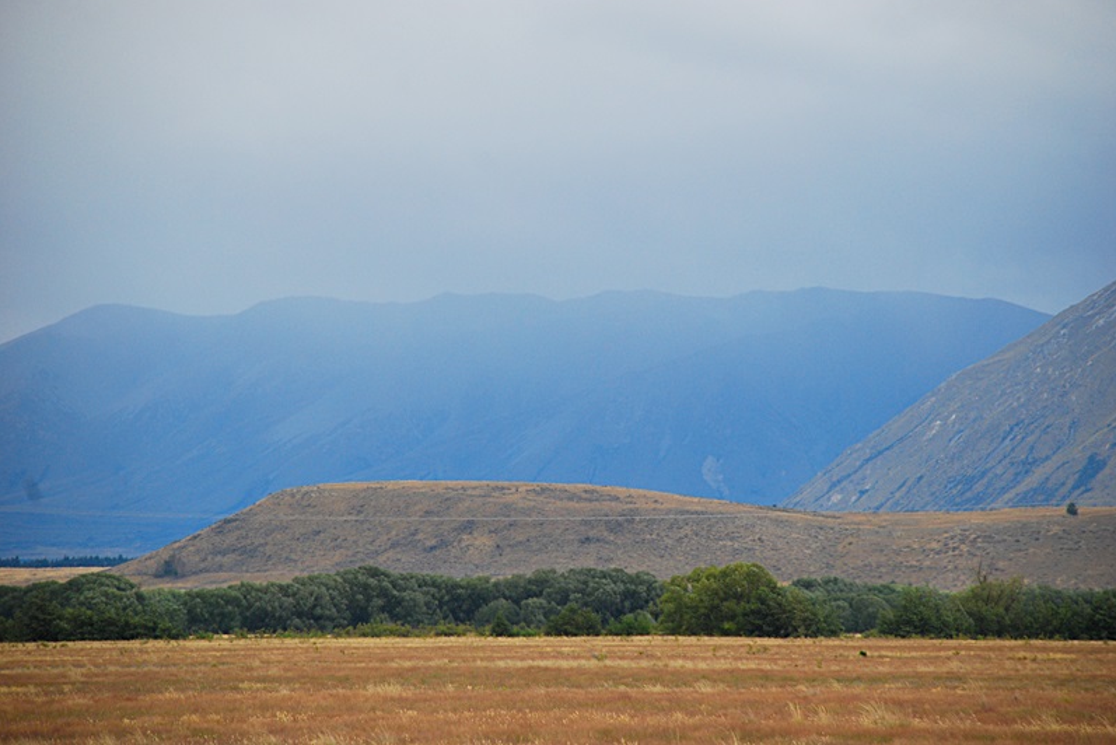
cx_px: 559
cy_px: 371
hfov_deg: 10.1
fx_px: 6311
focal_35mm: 204
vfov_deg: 6.8
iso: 400
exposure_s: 1/1600
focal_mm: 135
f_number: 6.3
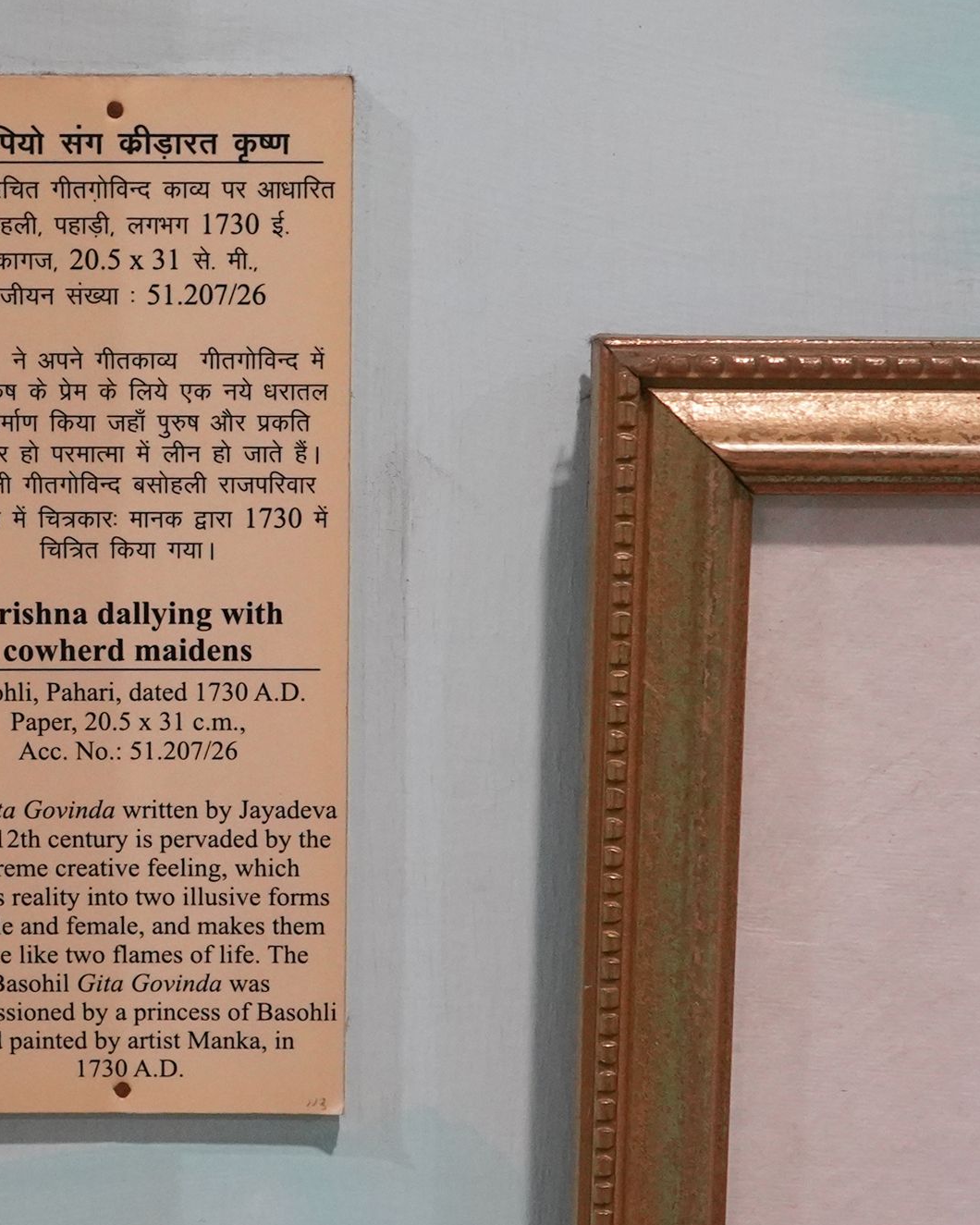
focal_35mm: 34
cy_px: 613
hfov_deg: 40.1
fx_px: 1233
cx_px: 93
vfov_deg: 52.8
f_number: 6.3
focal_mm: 24
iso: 3200
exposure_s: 1/80
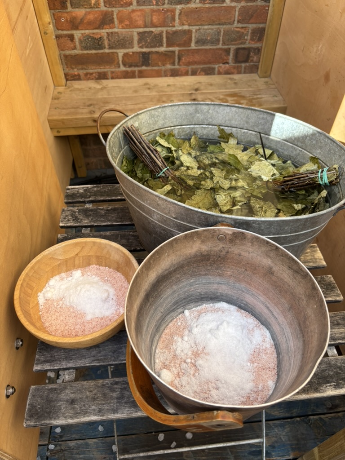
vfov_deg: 67.3
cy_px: 230
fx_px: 346
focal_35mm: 26
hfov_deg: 53.1
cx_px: 172
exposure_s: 1/246
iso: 40
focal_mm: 5.96
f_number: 1.6
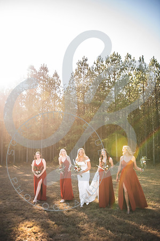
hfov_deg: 46.4
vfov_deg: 65.5
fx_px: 187
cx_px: 80
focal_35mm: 28
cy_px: 120
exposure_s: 1/250
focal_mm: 28
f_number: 2.8
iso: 100
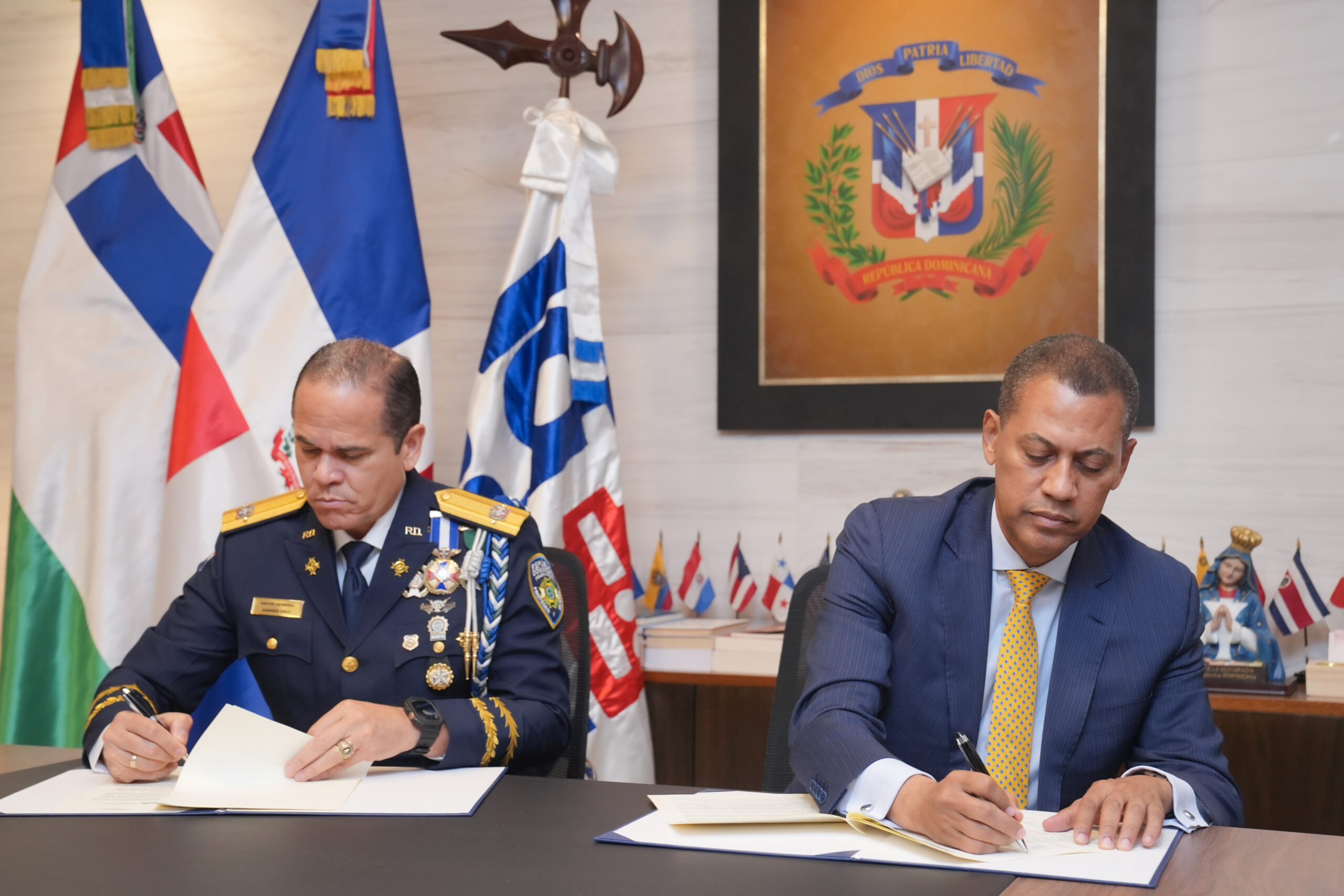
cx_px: 672
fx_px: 1643
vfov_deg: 30.5
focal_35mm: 44
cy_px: 448
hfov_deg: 44.5
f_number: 4.5
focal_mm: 44
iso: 1600
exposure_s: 1/100
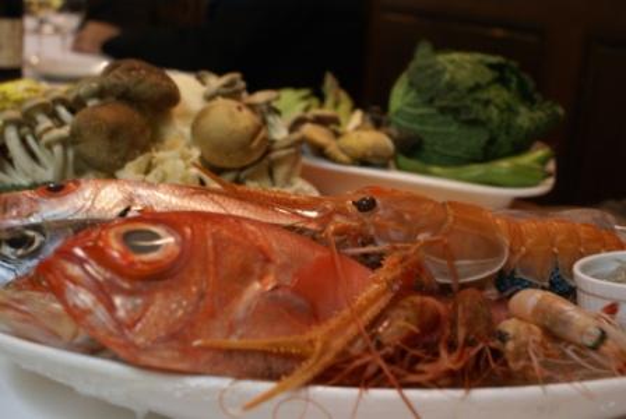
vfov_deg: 32.0
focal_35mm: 42
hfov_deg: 46.3
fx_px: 731
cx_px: 313
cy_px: 210
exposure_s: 1/10
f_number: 5
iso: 400
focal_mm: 28
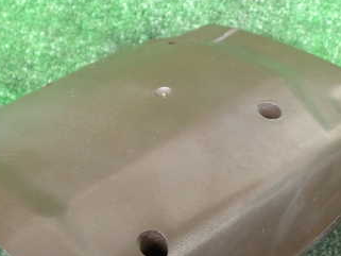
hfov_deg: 34.3
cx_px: 156
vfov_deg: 25.9
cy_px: 183
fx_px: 552
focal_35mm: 56
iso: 200
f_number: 2.3
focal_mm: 5.4
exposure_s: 1/30
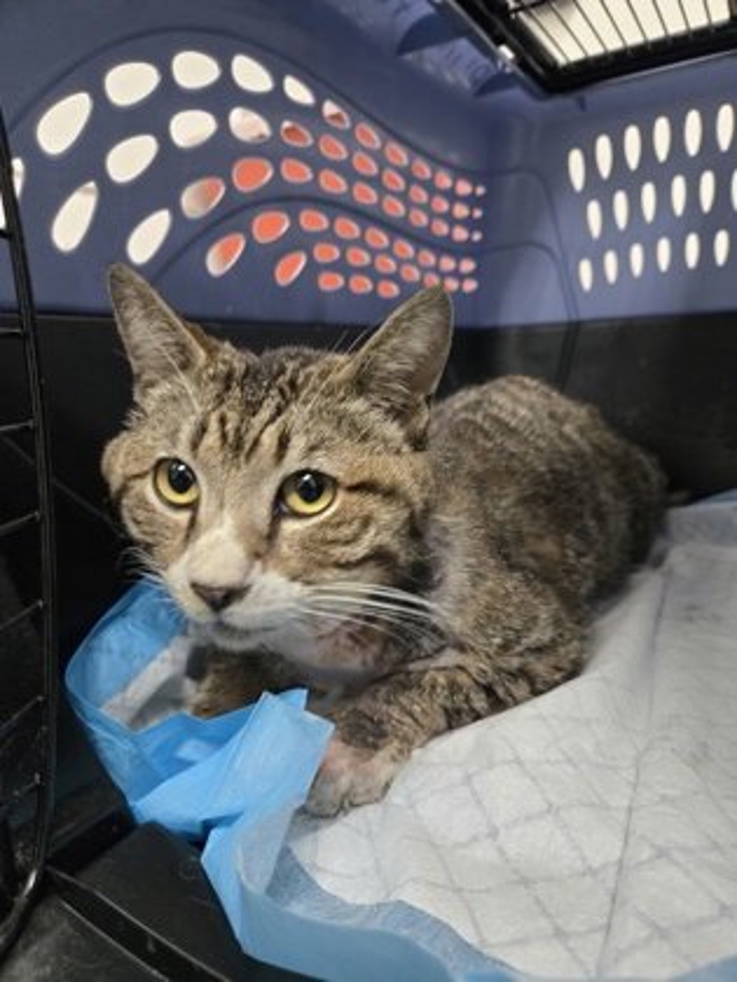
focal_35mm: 23
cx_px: 368
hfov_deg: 58.9
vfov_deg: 73.9
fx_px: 653
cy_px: 491
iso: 640
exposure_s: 1/60
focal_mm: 5.4
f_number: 1.8
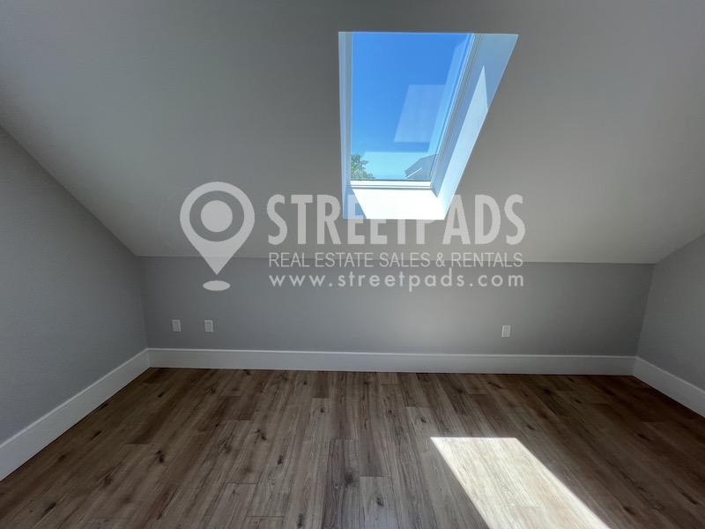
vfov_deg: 89.9
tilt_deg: -9.8
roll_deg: -0.3
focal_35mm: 13
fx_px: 265
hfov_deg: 106.2
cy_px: 264
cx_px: 352
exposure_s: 1/173
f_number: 1.8
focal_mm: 1.57
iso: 32
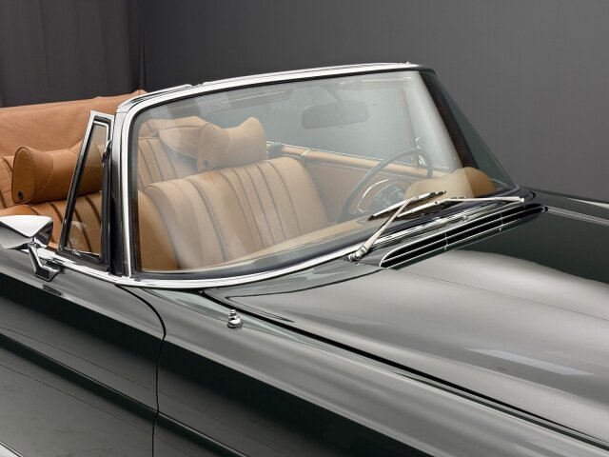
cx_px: 304
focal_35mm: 48
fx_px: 844
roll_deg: +0.2
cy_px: 228
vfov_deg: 30.3
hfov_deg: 39.7
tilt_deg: -16.0
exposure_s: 1/90
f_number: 1.78
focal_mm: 6.76
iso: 125
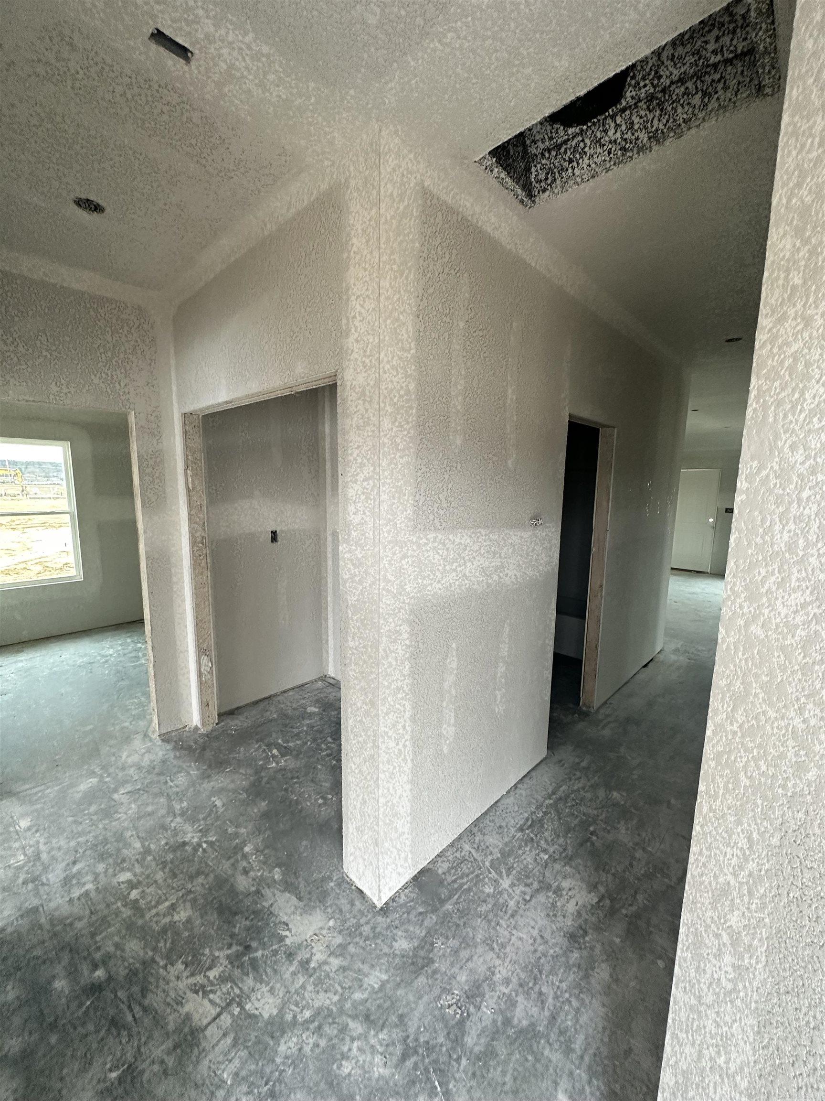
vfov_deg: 102.1
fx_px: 445
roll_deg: -1.4
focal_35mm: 14
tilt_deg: -8.9
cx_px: 412
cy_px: 550
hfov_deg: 85.7
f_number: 2.2
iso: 320
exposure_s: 1/60
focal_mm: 2.22
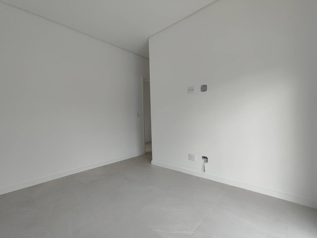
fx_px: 147
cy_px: 119
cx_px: 158
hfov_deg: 94.5
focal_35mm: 16
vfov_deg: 78.2
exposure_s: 1/164
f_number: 2.2
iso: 50
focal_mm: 1.65
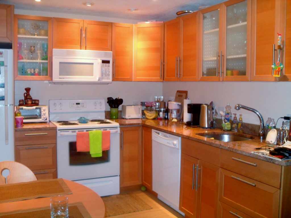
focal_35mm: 35
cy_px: 109
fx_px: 294
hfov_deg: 52.6
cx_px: 146
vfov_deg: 40.7
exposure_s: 1/45
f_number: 2.8
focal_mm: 6.2
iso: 200
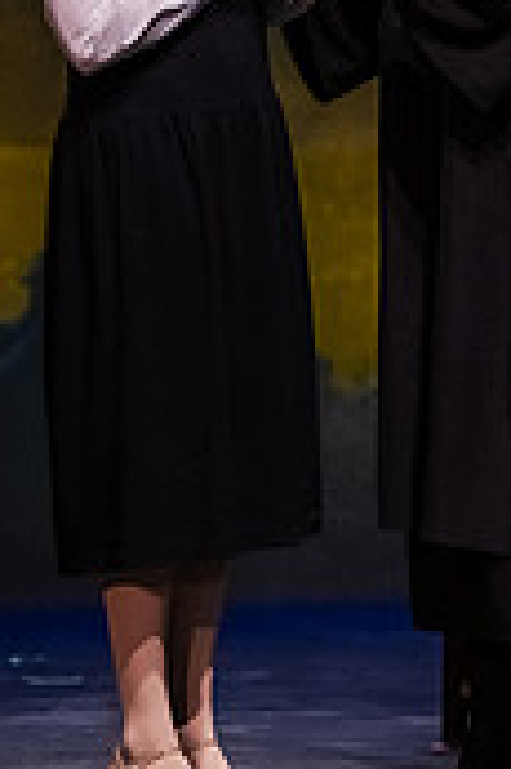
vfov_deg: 5.1
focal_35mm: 404
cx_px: 369
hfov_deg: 3.4
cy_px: 31
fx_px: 8618
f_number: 3.5
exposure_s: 1/200
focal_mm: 155
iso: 5000
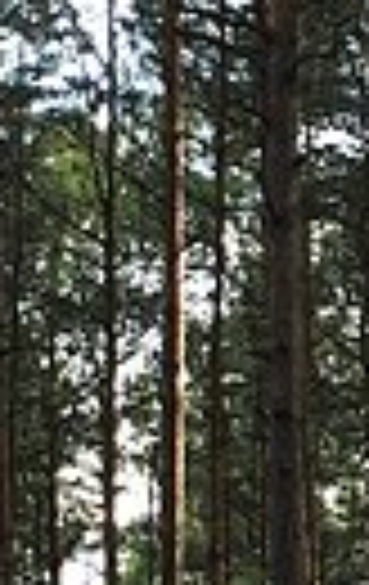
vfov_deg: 9.9
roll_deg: +0.0
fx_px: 3389
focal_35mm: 212
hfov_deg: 6.2
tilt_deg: +4.6
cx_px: 565
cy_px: 369
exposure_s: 1/100
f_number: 2.2
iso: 32
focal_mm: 4.15
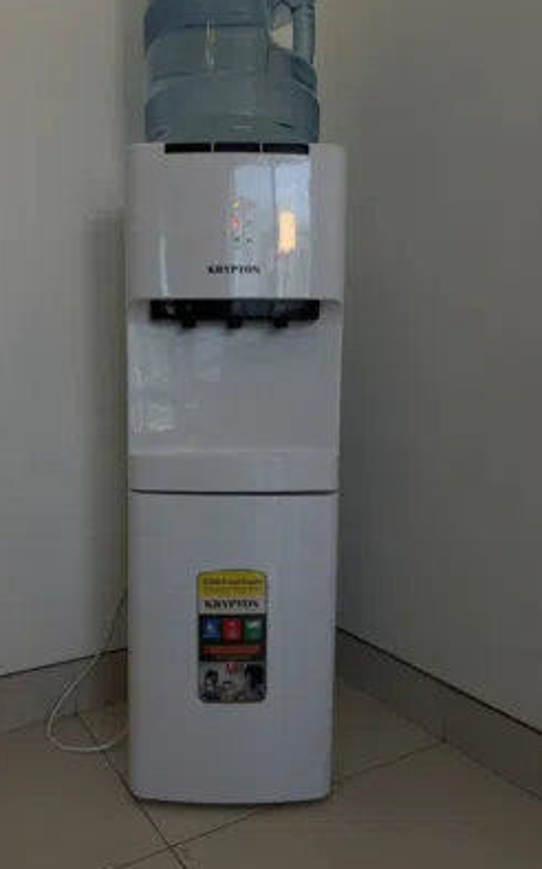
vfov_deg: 66.5
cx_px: 216
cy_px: 434
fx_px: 662
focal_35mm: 28
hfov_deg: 44.3
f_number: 1.6
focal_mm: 5.96
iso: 32
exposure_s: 1/121
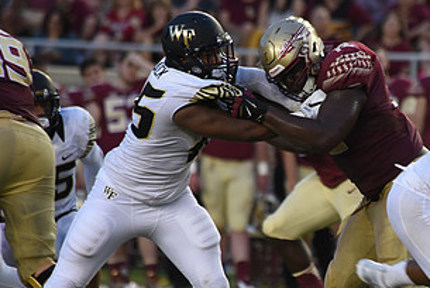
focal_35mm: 760
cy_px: 214
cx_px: 340
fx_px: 9086
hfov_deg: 2.7
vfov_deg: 1.8
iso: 2000
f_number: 5.6
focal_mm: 400
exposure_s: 1/400
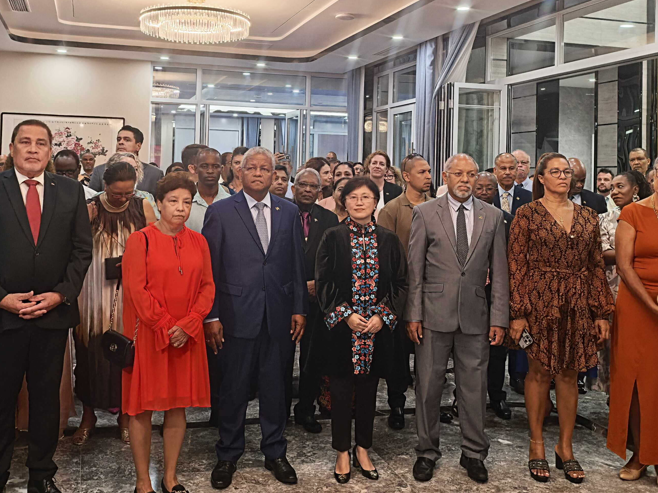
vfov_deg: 37.2
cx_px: 295
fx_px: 722
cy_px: 152
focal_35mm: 38
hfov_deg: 48.9
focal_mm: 8.5
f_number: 4
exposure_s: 1/50
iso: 250
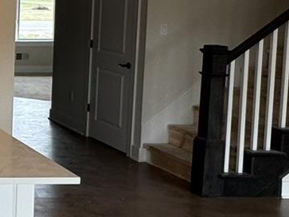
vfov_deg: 18.5
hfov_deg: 19.0
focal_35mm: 79
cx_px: -228
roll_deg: +0.0
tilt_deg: -4.9
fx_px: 659
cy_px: 38
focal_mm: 2.22
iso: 64
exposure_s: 1/120
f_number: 2.2
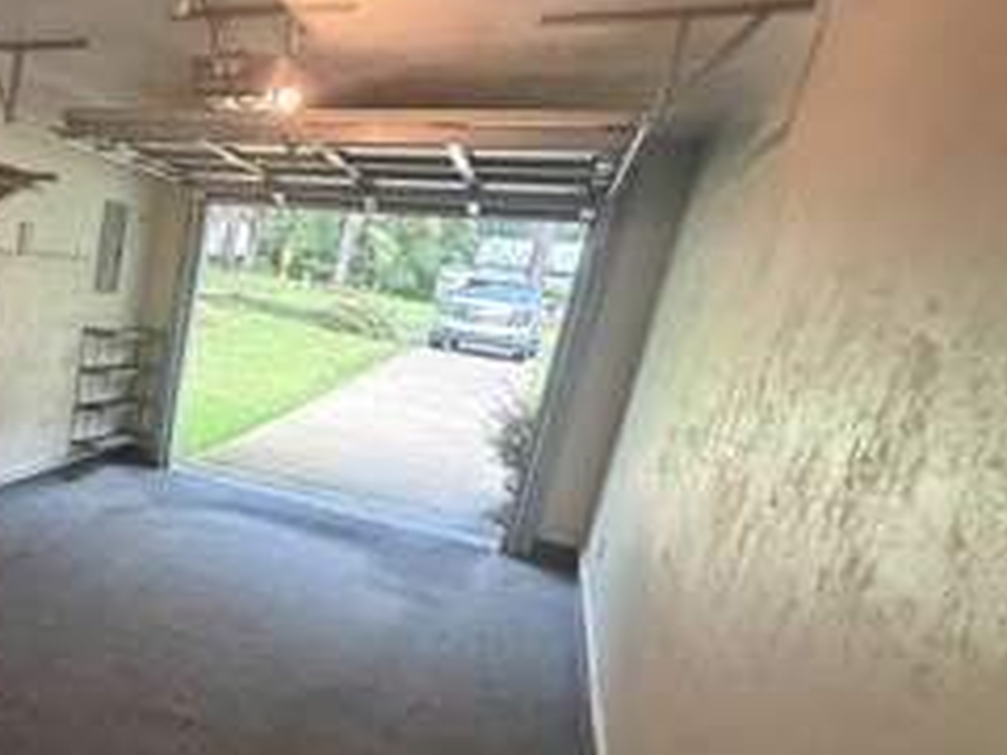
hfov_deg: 51.2
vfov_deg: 49.5
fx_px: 815
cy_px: 440
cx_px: 4
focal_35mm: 28
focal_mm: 2.22
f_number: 2.2
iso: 800
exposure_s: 1/60
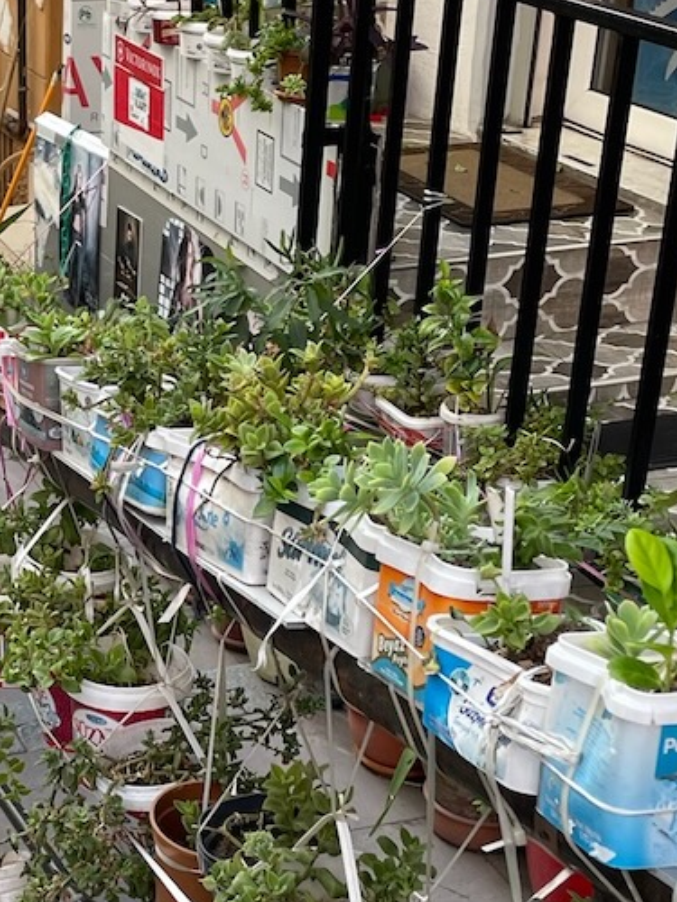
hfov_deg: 20.2
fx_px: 1851
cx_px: 20
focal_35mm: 71
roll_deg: -0.7
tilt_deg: -25.1
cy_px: 584
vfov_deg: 27.3
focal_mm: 4.2
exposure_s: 1/237
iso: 32
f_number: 1.6
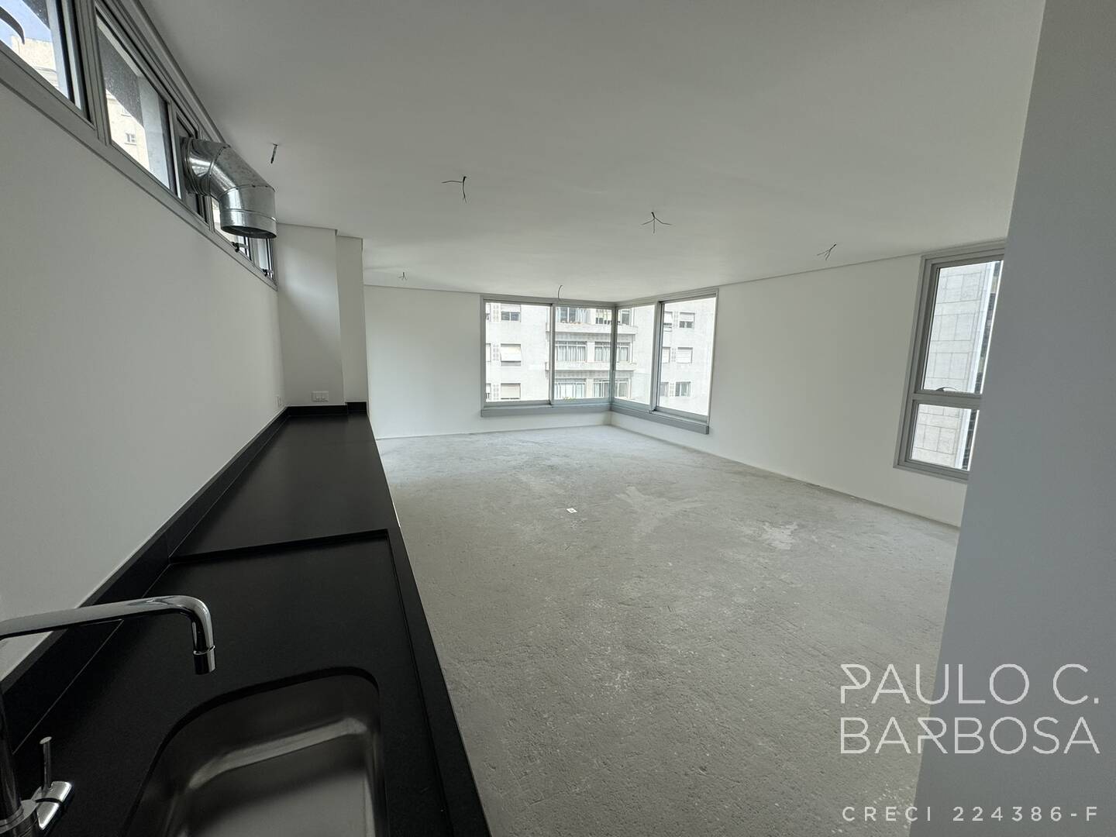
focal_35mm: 14
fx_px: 451
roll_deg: -1.6
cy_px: 418
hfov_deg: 102.1
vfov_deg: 85.7
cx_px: 558
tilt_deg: -9.9
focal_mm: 2.22
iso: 40
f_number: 2.2
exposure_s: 1/565
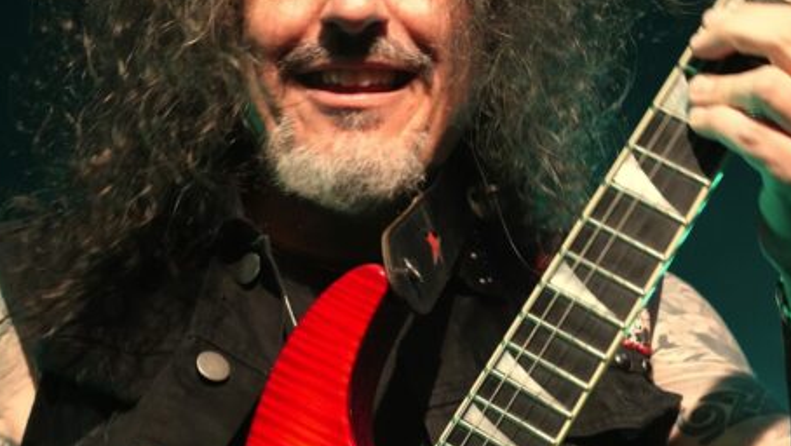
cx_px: 530
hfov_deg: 24.9
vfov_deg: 14.3
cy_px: 242
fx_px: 1784
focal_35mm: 85
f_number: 4
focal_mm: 32
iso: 3200
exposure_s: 1/160
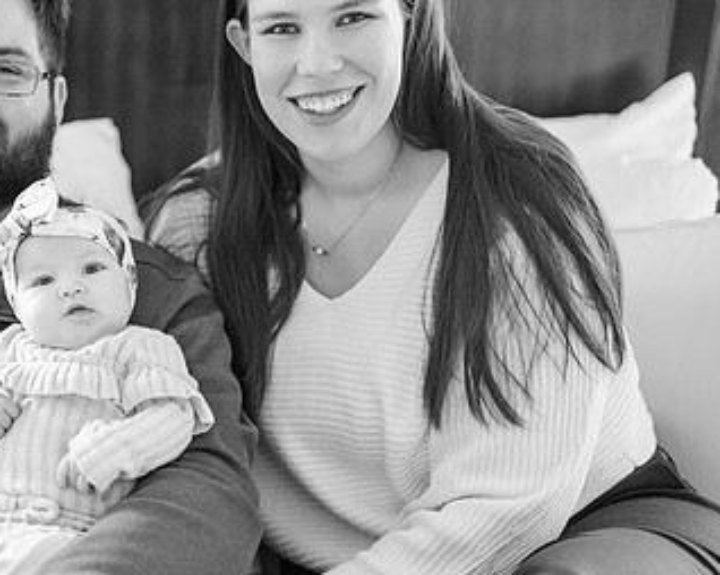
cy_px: 293
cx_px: 118
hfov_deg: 30.5
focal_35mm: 60
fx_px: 1278
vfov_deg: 25.4
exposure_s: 1/100
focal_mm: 35
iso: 2000
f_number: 1.8
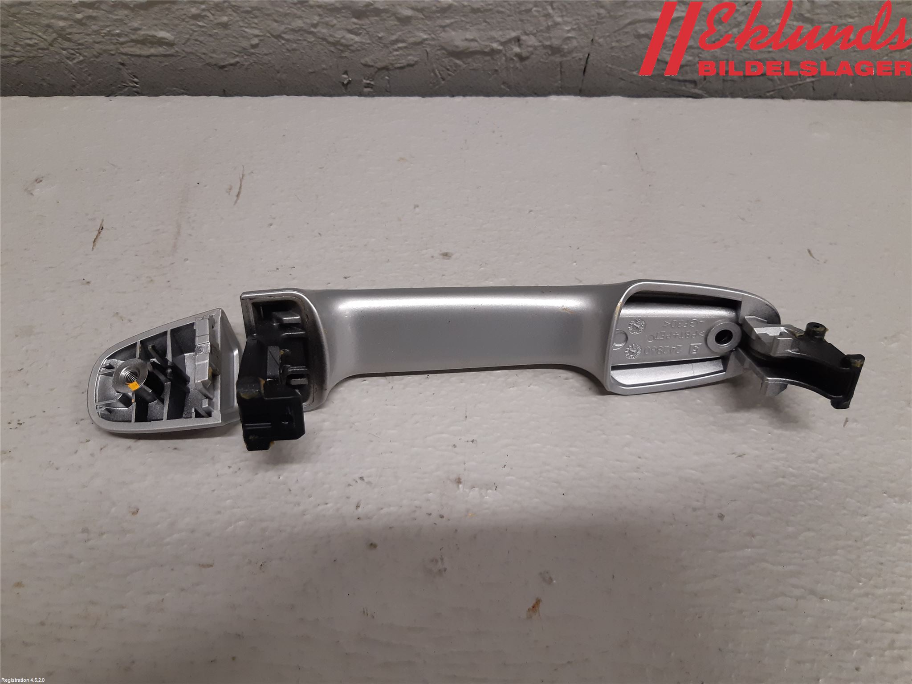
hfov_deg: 67.3
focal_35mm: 26
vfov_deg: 53.1
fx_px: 685
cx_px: 456
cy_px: 342
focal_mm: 3.93
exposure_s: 1/50
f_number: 1.7
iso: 125
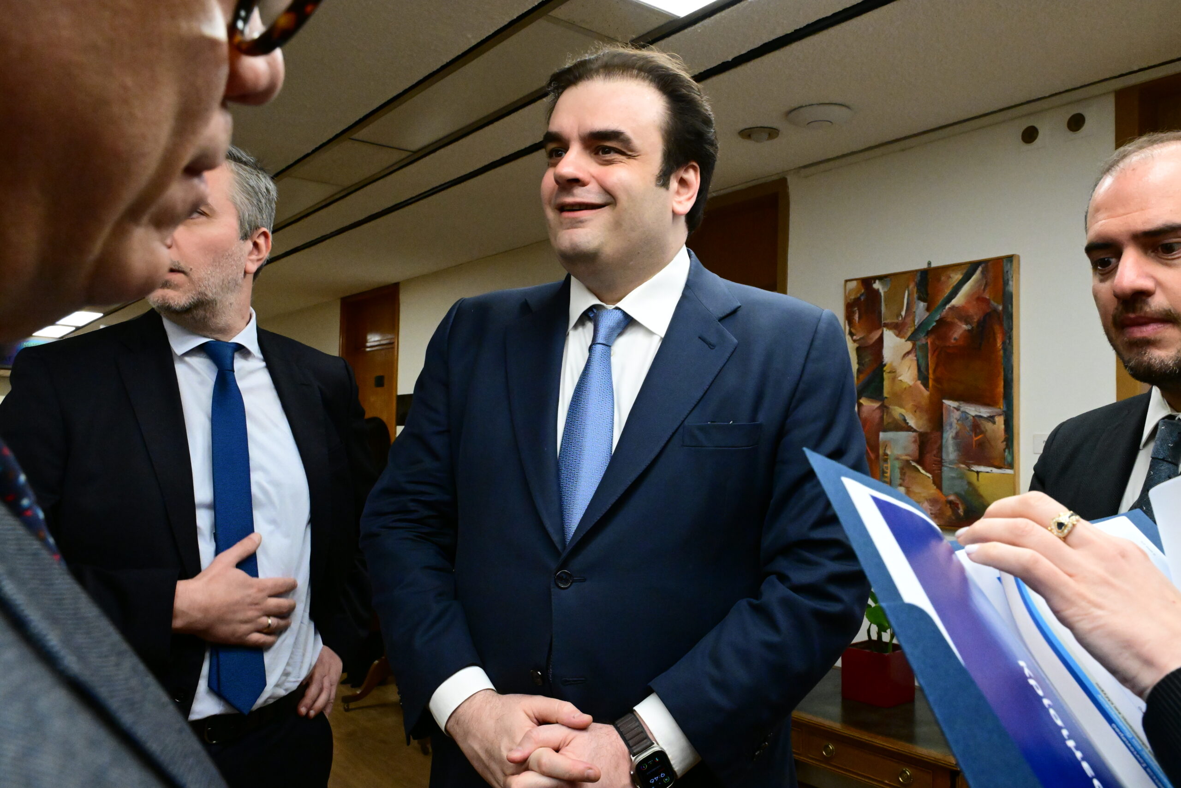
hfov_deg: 65.5
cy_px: 394
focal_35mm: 28
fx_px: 919
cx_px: 590
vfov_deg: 46.4
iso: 10000
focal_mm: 28
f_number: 13
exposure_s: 1/160
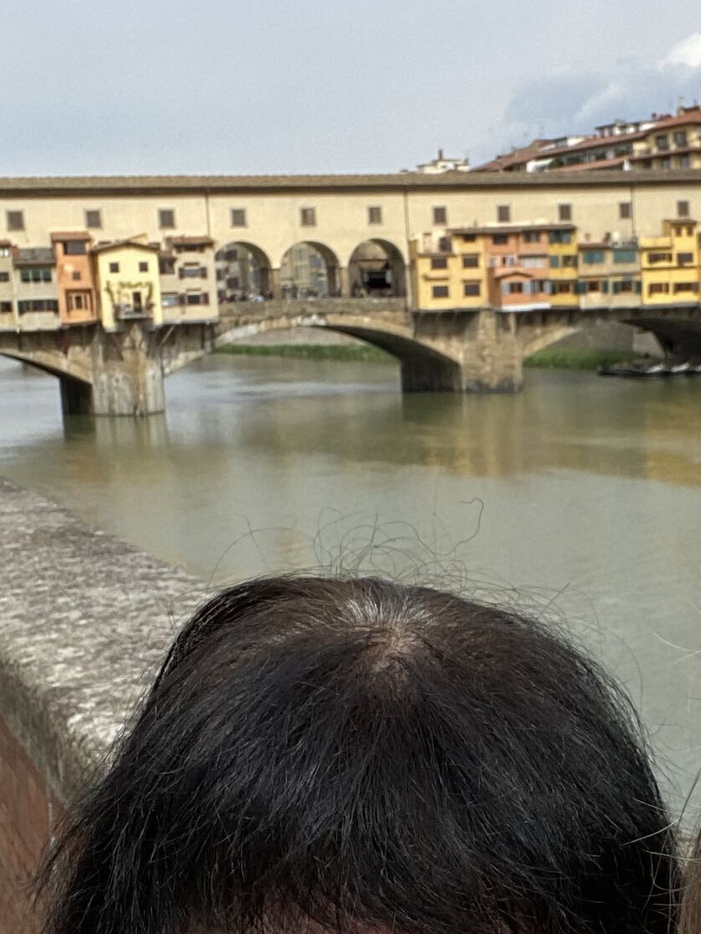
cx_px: 577
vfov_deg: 28.0
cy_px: 613
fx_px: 1863
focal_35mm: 69
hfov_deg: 21.0
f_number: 2.2
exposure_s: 1/871
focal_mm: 2.71
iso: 25
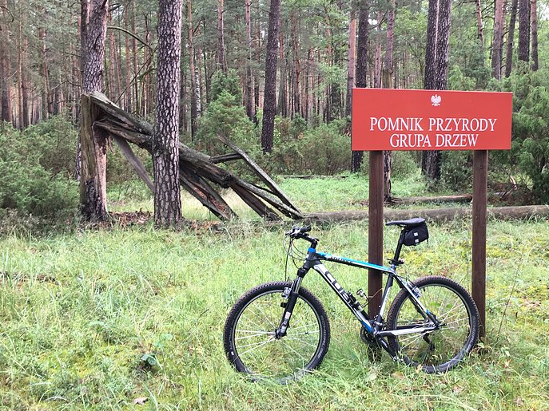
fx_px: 603
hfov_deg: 48.5
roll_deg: +0.9
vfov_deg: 37.6
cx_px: 344
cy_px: 178
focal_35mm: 38
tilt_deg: -4.9
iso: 32
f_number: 2.2
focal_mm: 4.15
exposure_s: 1/50
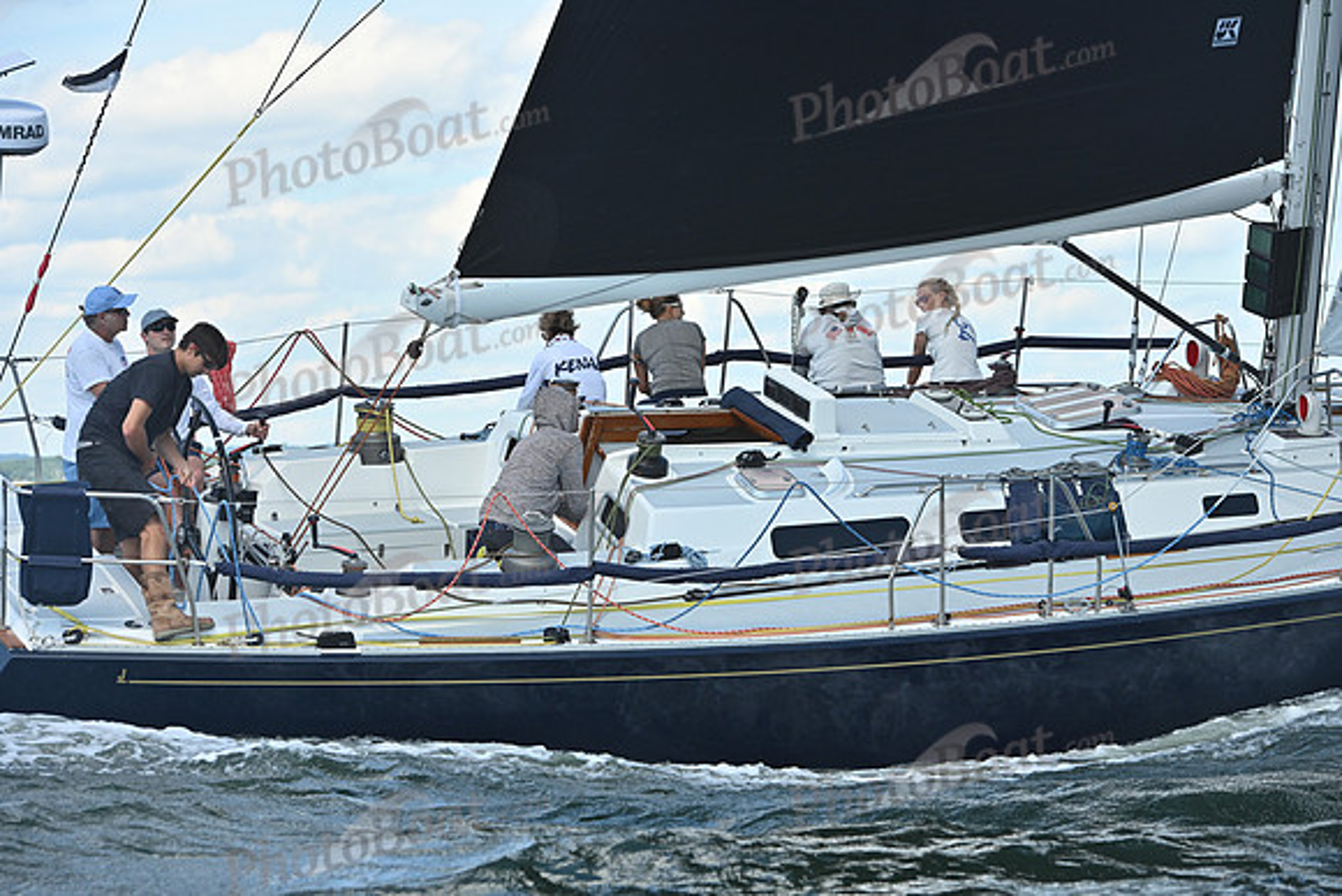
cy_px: 448
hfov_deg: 17.6
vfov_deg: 11.8
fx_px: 4325
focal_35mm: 116
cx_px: 671
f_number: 6.3
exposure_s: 1/1250
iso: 250
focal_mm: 116
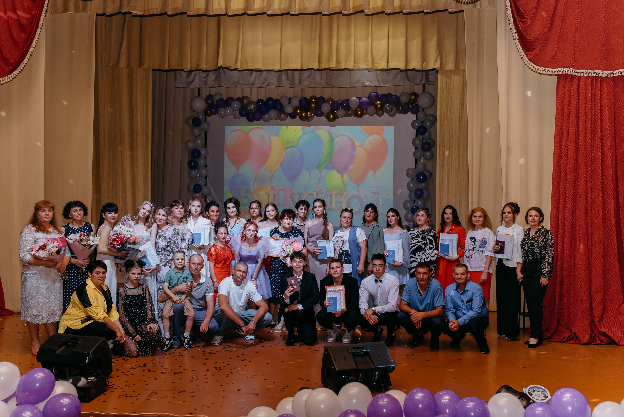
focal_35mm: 35
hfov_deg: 54.4
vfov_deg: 37.9
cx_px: 312
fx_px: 607
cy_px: 208
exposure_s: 1/160
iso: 640
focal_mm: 35
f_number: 5
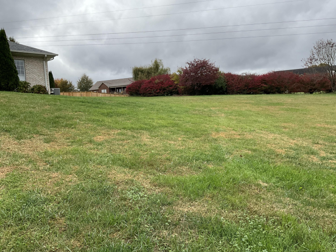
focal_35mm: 29
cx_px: 168
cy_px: 126
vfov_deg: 48.2
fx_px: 281
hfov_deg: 61.7
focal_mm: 3
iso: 25
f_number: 1.8
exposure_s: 1/997
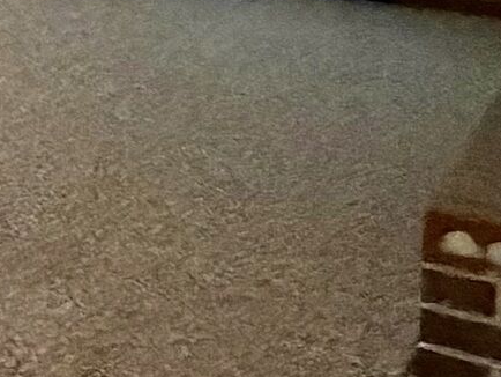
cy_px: -239
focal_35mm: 99
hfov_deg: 12.3
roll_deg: +0.8
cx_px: -895
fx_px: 1434
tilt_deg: -4.7
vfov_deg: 13.8
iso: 500
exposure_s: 1/60
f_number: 2.2
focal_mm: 2.22
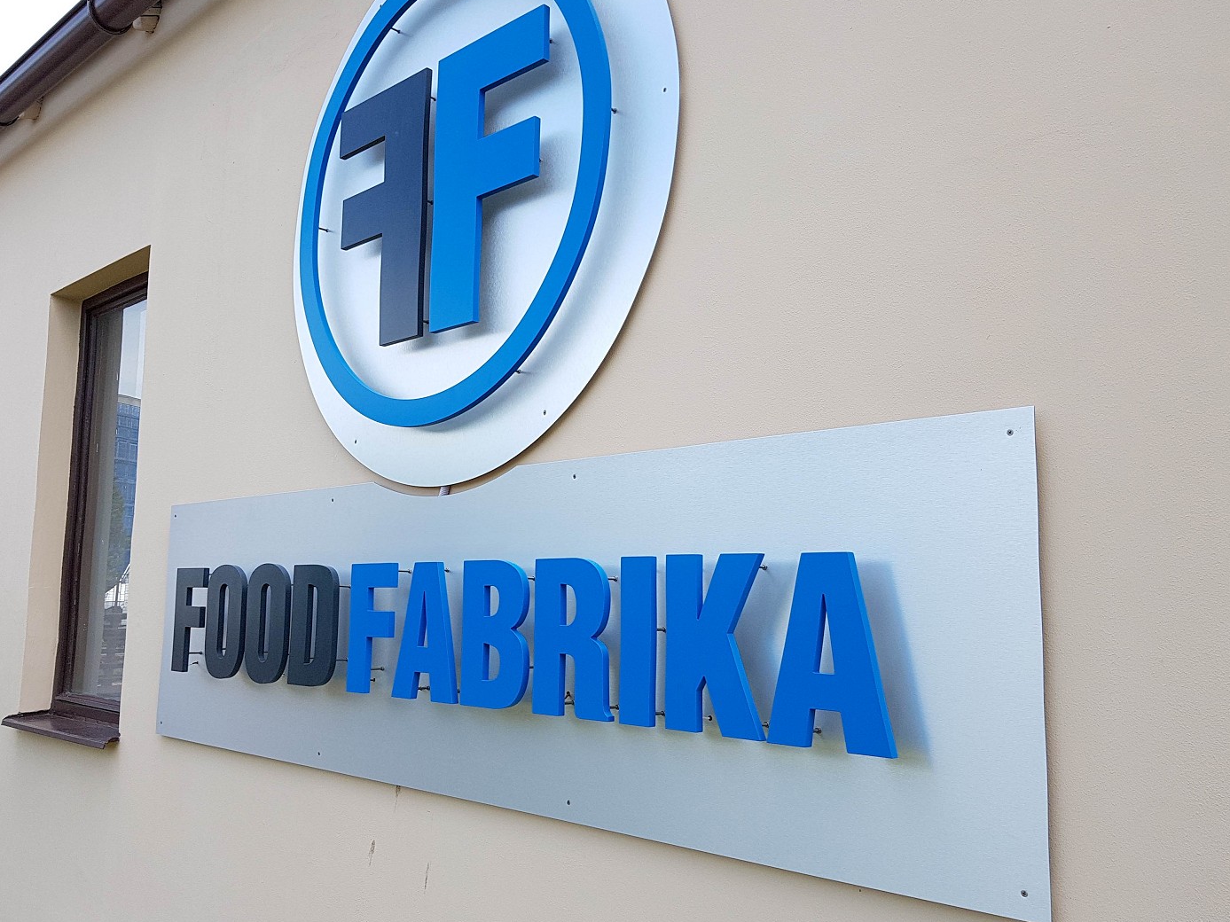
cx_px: 582
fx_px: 1066
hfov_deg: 59.9
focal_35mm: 30
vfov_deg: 46.8
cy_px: 449
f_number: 1.7
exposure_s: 1/634
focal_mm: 4.2
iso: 50
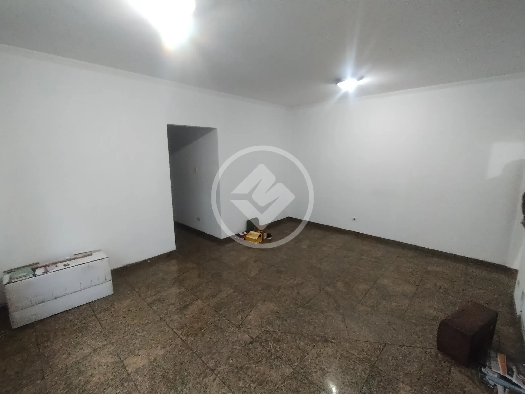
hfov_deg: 94.5
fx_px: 243
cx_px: 262
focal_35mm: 16
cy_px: 197
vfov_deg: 78.1
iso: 1091
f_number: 2.2
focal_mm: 1.66
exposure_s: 1/24
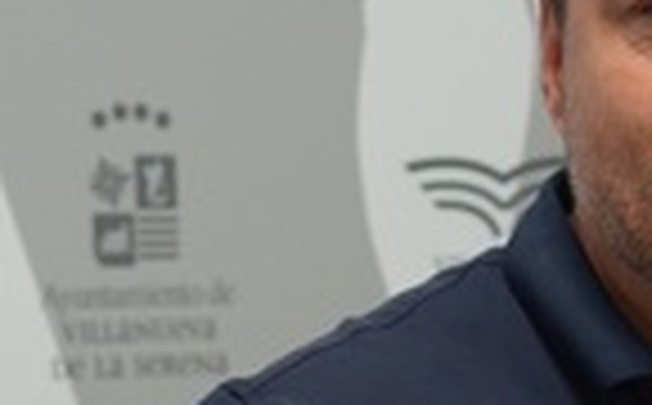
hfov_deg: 9.8
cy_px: 736
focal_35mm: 214
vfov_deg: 6.0
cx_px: 643
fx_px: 3795
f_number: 4
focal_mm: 38
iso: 1600
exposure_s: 1/160
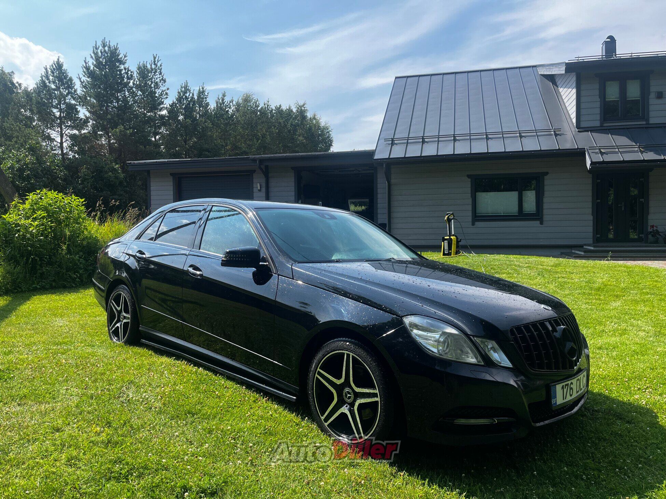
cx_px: 333
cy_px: 250
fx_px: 500
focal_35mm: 26
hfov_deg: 67.3
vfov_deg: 53.1
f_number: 1.6
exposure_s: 1/1890
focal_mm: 5.1
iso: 50
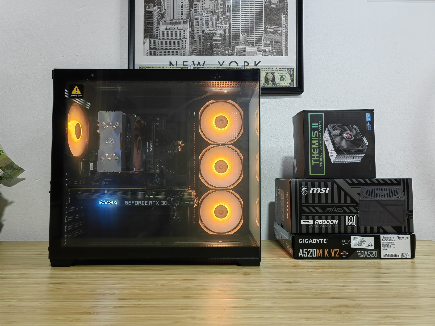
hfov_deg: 65.3
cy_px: 163
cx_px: 218
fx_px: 339
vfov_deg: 51.4
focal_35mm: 27
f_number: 1.8
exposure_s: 1/33.3
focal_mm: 5.54
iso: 125
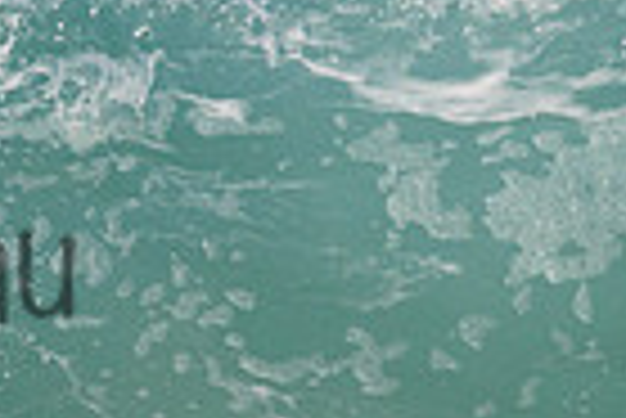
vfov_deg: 0.4
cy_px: 15
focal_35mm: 3602
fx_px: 62699
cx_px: -313
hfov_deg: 0.6
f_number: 11
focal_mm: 630
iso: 1000
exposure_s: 1/2000
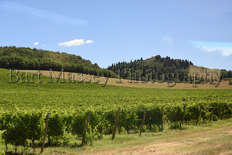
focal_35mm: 55
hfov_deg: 36.2
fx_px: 355
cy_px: 78
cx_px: 116
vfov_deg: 24.6
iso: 160
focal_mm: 55
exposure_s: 1/320
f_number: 7.1
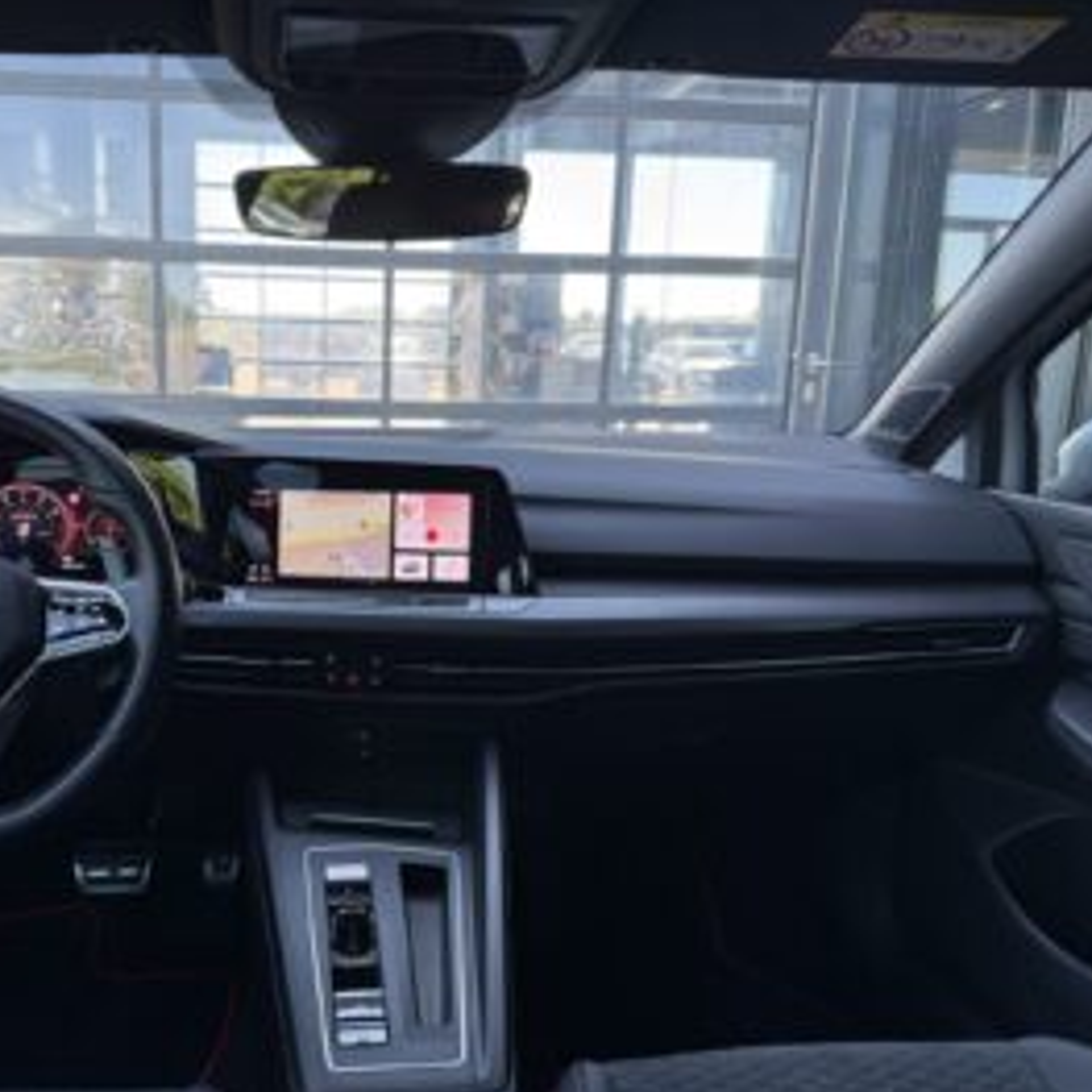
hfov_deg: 54.7
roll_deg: -1.3
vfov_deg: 55.6
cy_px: 548
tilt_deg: -10.6
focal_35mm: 29
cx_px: 378
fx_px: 1035
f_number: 1.78
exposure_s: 1/170
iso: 64
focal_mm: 6.76
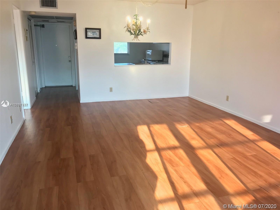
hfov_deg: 63.4
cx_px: 140
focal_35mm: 28
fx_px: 226
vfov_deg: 49.7
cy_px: 105
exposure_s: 1/30
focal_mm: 3.99
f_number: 1.8
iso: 32
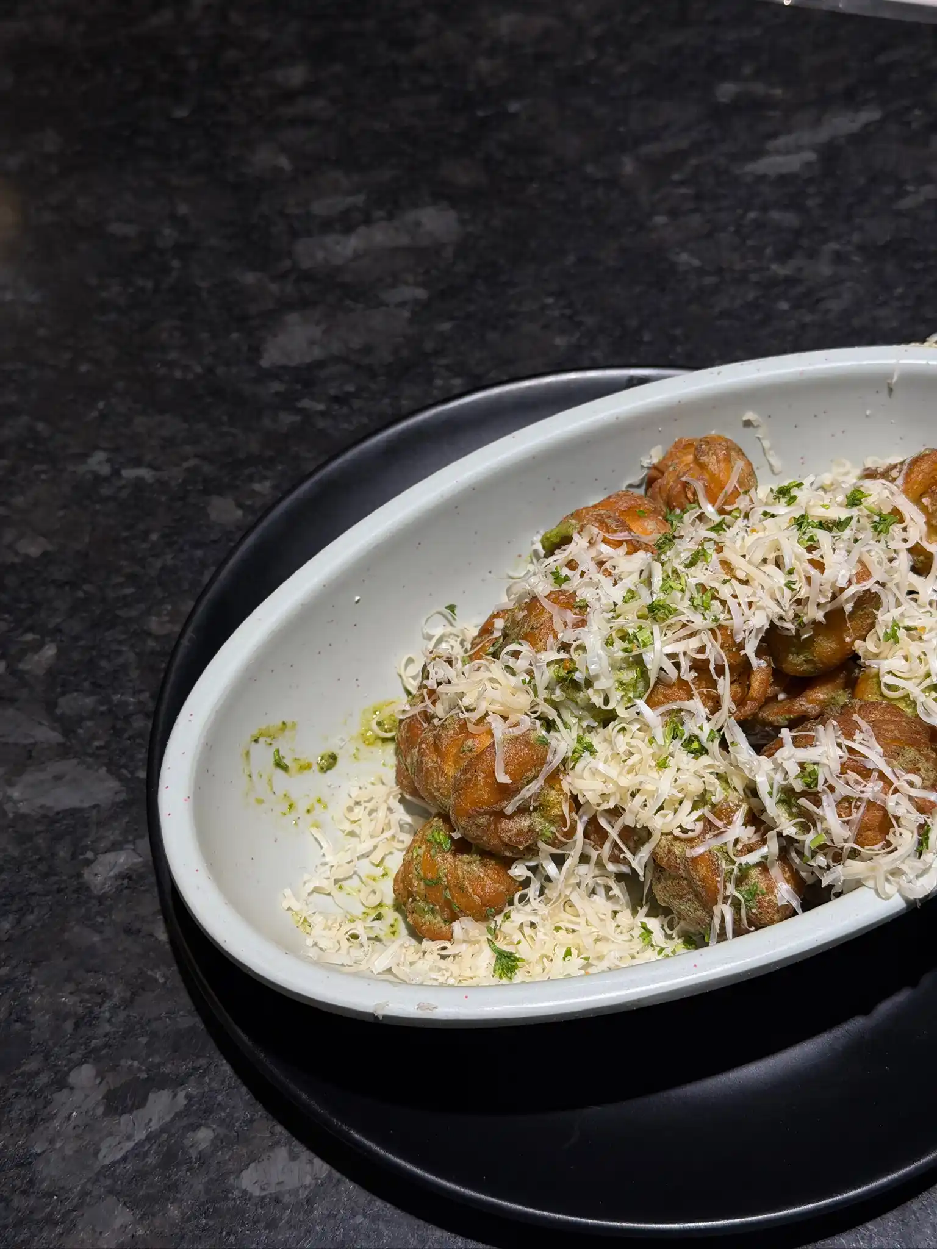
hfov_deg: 30.3
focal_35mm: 48
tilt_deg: -55.4
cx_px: 468
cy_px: 624
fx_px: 1732
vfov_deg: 39.7
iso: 50
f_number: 1.78
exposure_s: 1/179
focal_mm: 6.76
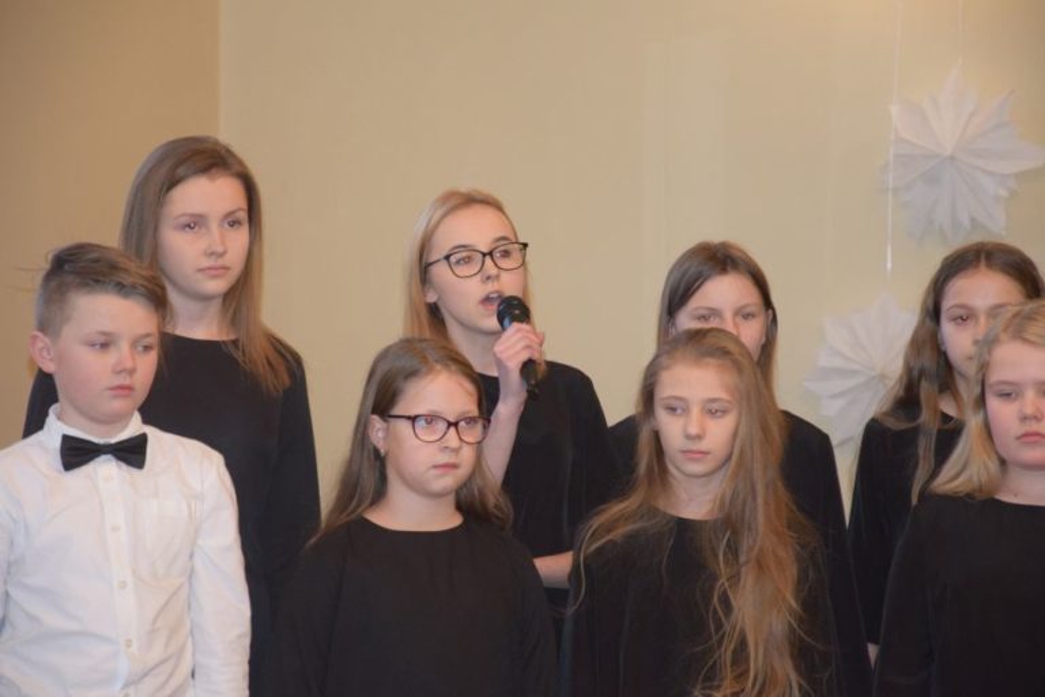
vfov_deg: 8.7
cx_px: 522
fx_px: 4572
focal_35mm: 158
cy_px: 348
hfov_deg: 13.0
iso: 2200
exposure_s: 1/60
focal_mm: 105
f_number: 5.6
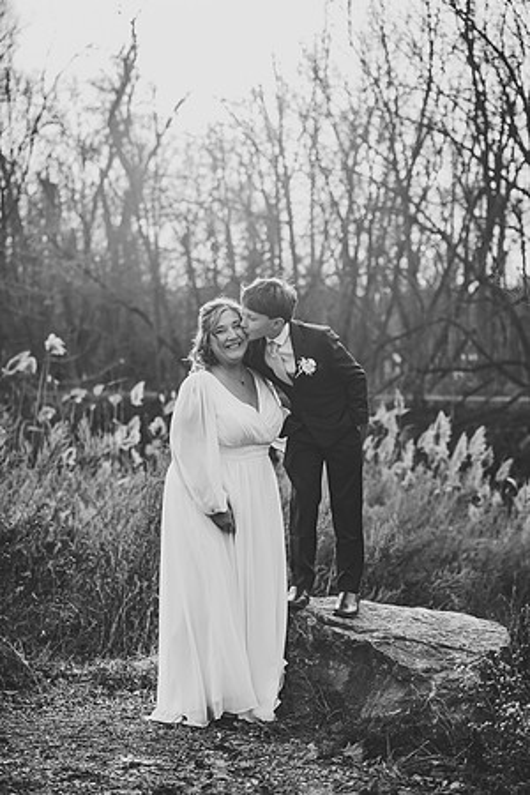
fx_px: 1656
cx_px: 265
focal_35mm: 75
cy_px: 398
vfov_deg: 27.0
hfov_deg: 18.2
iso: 400
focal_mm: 75
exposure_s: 1/4000
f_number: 2.8
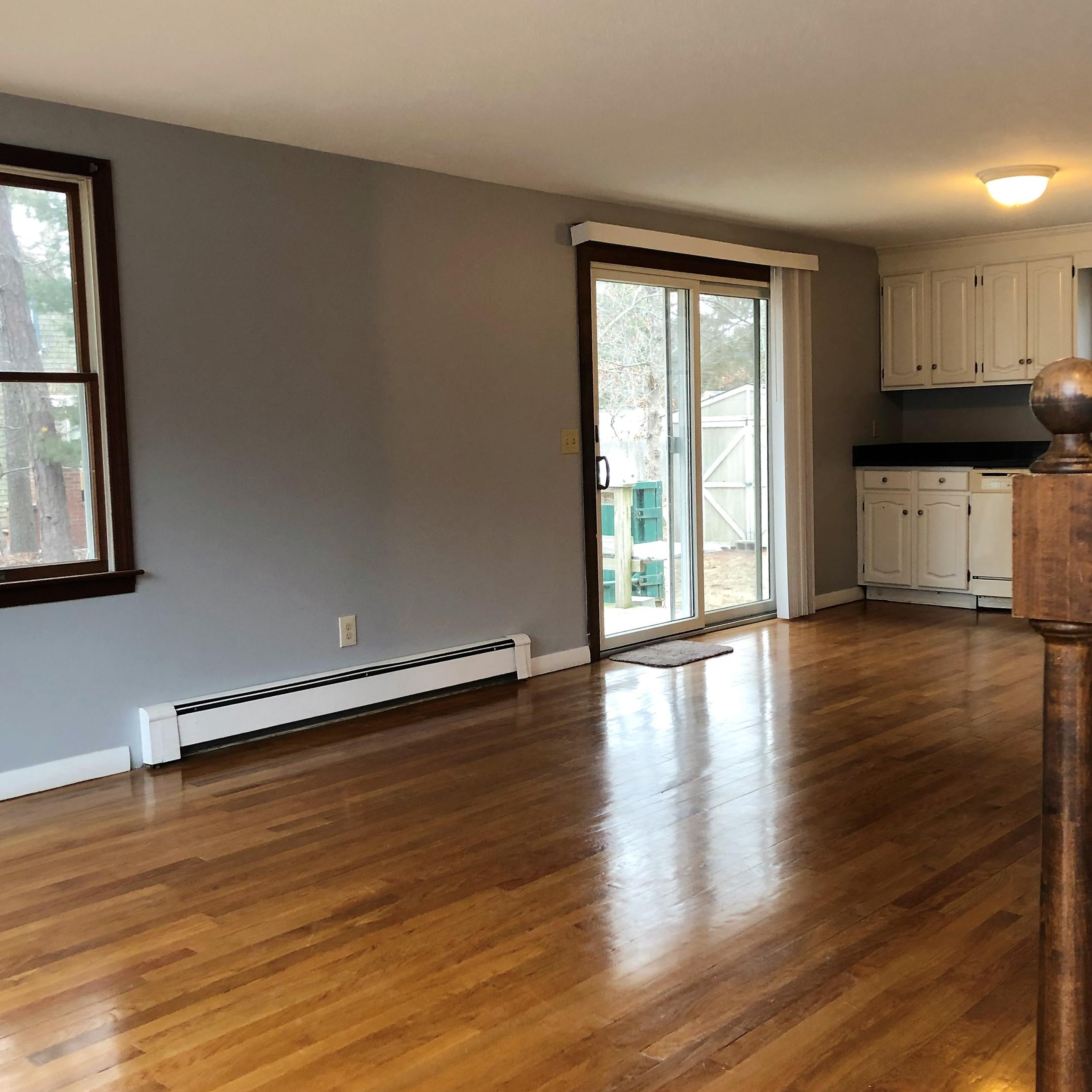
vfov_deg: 48.5
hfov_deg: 48.3
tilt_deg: -4.7
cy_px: 544
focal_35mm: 34
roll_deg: +2.3
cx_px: 624
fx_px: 1213
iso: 40
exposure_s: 1/30
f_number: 1.8
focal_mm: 3.99
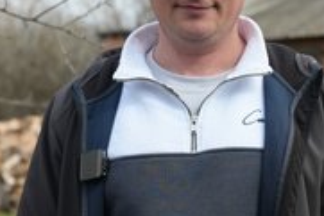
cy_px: 63
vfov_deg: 12.9
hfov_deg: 19.2
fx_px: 955
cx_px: 202
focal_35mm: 106
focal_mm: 48
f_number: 4
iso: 640
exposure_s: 1/160
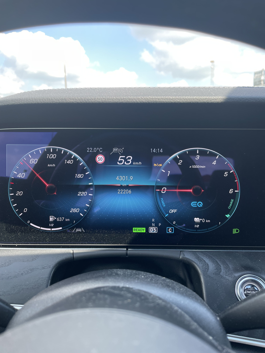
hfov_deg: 53.1
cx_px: 132
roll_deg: +2.6
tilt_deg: -12.7
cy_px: 176
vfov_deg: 67.3
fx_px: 265
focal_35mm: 26
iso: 32
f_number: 1.6
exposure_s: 1/259
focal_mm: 4.2
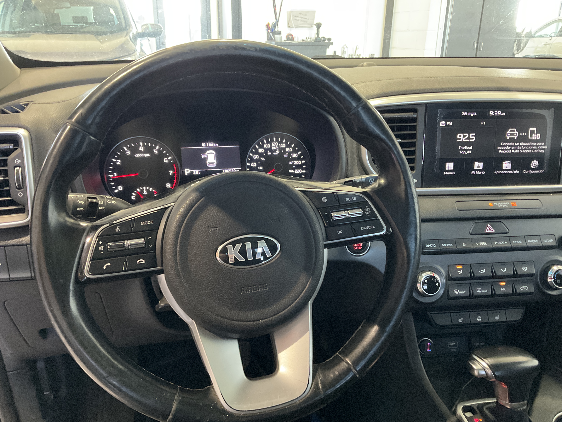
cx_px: 281
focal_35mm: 29
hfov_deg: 61.7
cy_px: 211
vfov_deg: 48.2
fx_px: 471
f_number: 1.8
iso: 400
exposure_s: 1/30
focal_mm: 3
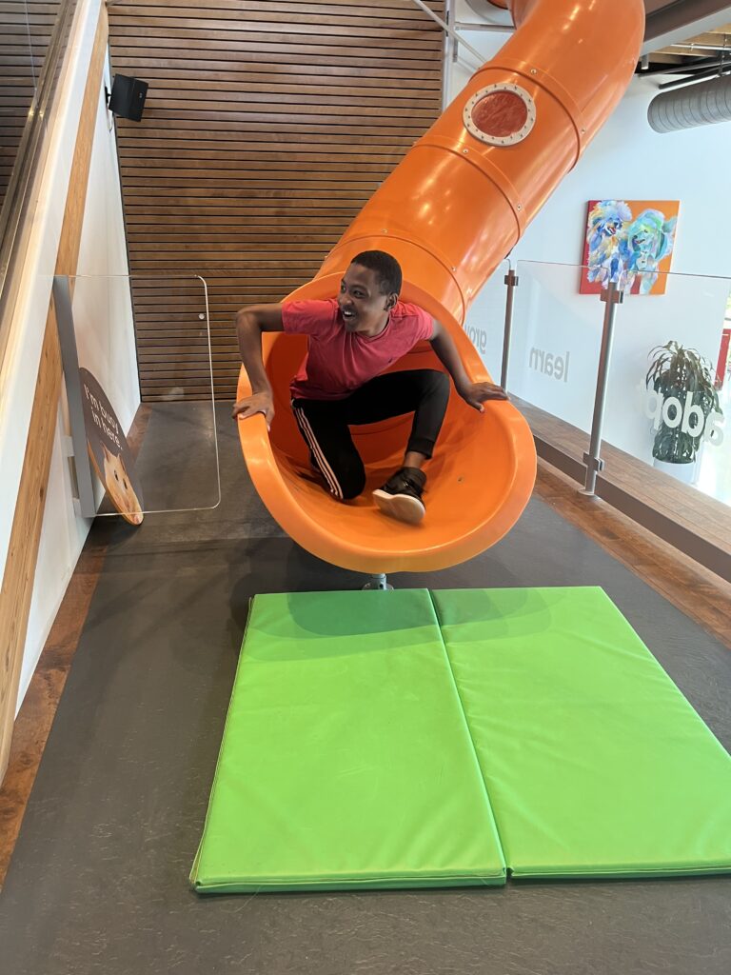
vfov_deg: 67.3
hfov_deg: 53.1
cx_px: 366
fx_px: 732
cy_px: 488
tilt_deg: -18.7
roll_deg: +1.7
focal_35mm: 26
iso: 80
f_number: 1.6
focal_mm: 5.1
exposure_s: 1/60
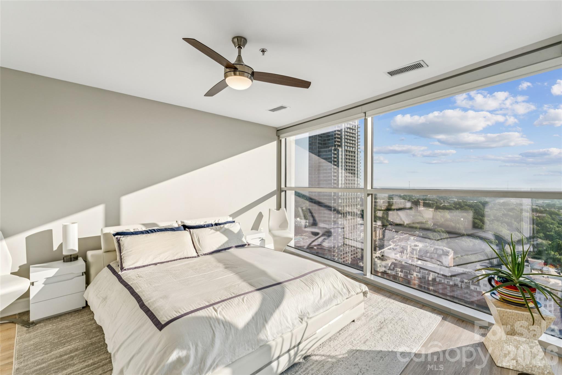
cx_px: 281
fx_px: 253
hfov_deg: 96.0
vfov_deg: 73.1
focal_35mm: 16
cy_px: 188
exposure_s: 1/125
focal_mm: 16.2
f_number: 9
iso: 100
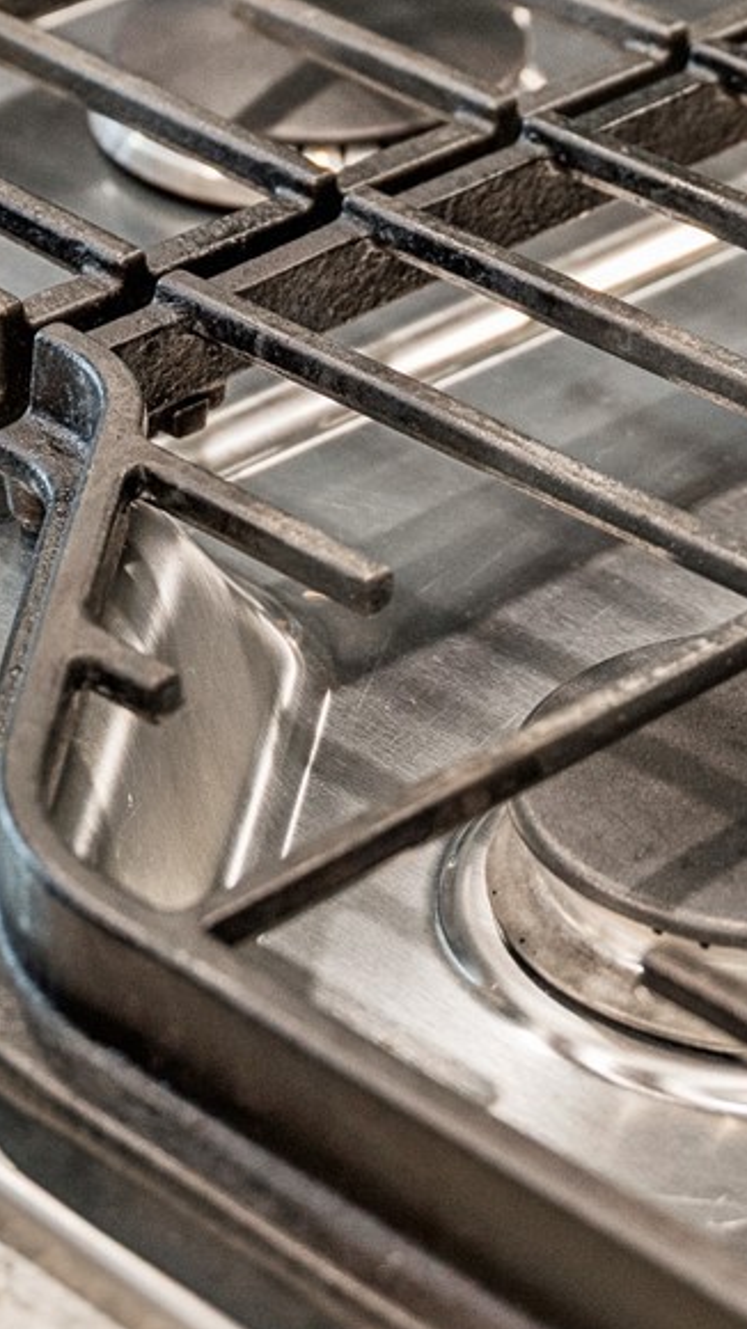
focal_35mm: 147
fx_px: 5179
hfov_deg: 8.2
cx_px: 183
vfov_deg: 14.6
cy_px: 304
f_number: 2.8
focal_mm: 40
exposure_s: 1/50
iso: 800
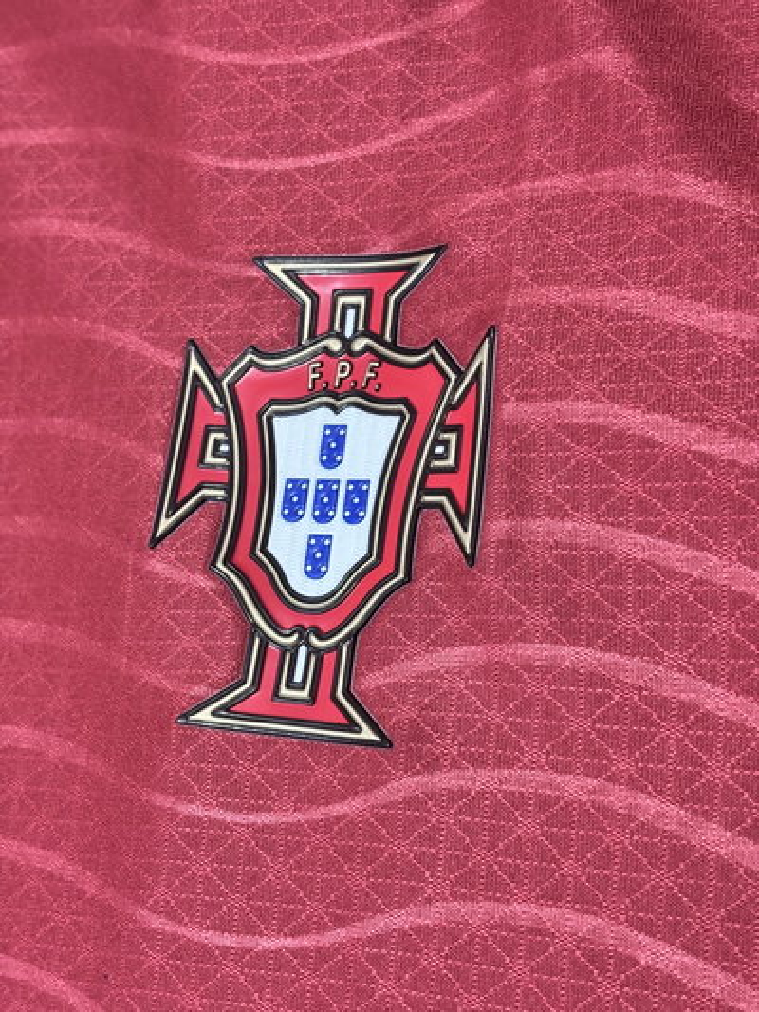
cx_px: 380
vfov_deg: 36.8
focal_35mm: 52
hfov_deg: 28.0
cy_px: 506
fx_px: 1520
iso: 250
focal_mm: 5.96
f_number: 1.6
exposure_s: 1/25
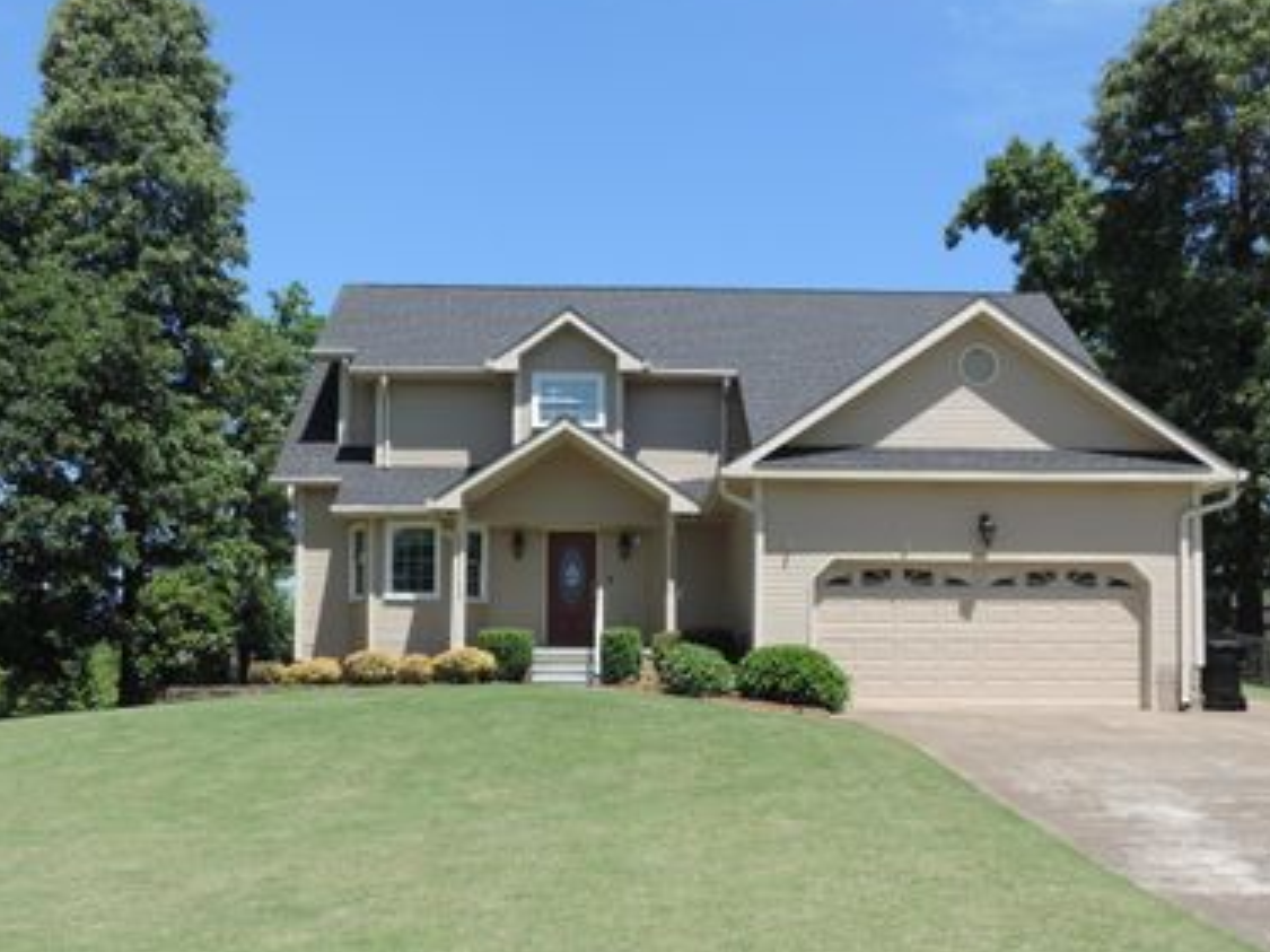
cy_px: 588
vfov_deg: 32.7
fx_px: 1614
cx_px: 674
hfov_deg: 42.9
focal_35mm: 44
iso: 80
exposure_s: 1/800
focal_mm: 5.8
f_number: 3.2
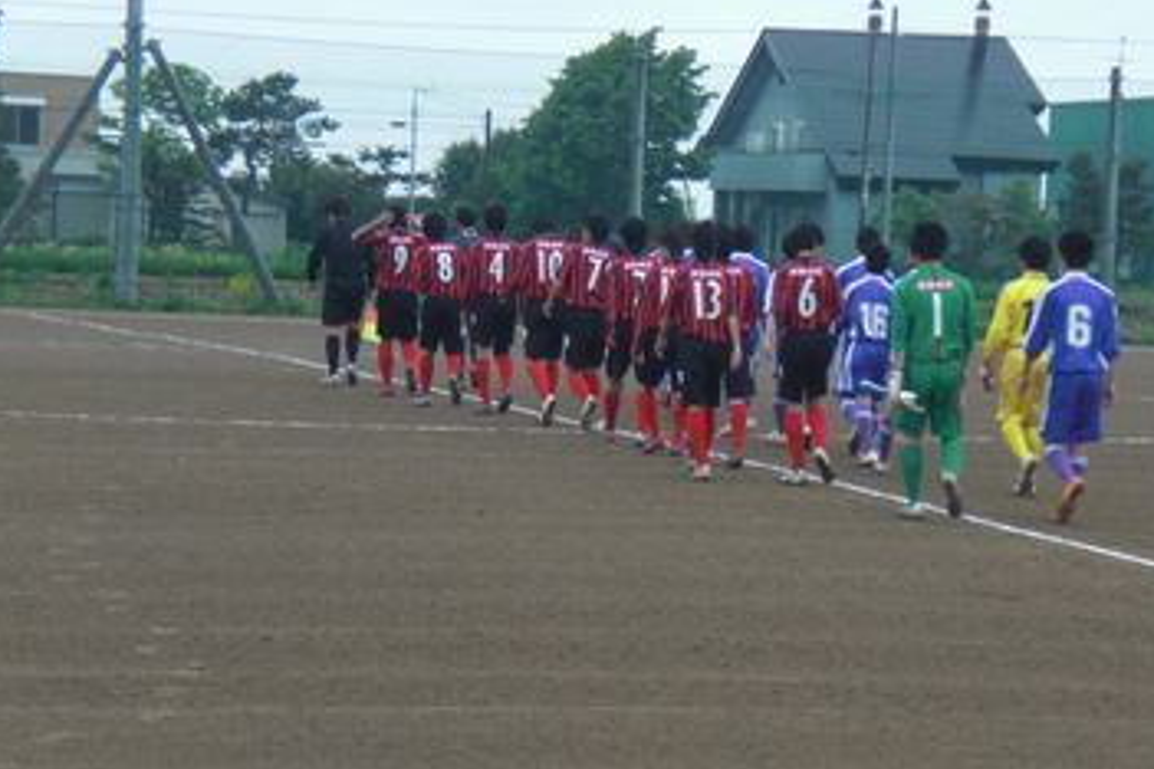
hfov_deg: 14.4
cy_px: 291
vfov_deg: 9.7
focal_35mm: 142
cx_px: 674
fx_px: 4552
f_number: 5.9
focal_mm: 18.9
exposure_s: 1/125
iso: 200
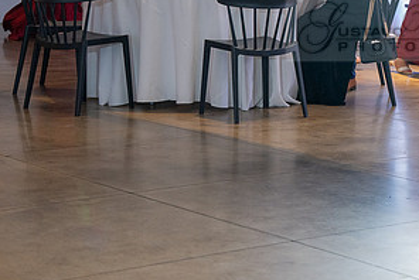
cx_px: 409
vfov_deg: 10.0
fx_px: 1596
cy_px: 28
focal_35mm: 137
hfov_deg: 14.7
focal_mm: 70
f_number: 2.8
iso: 1600
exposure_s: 1/125
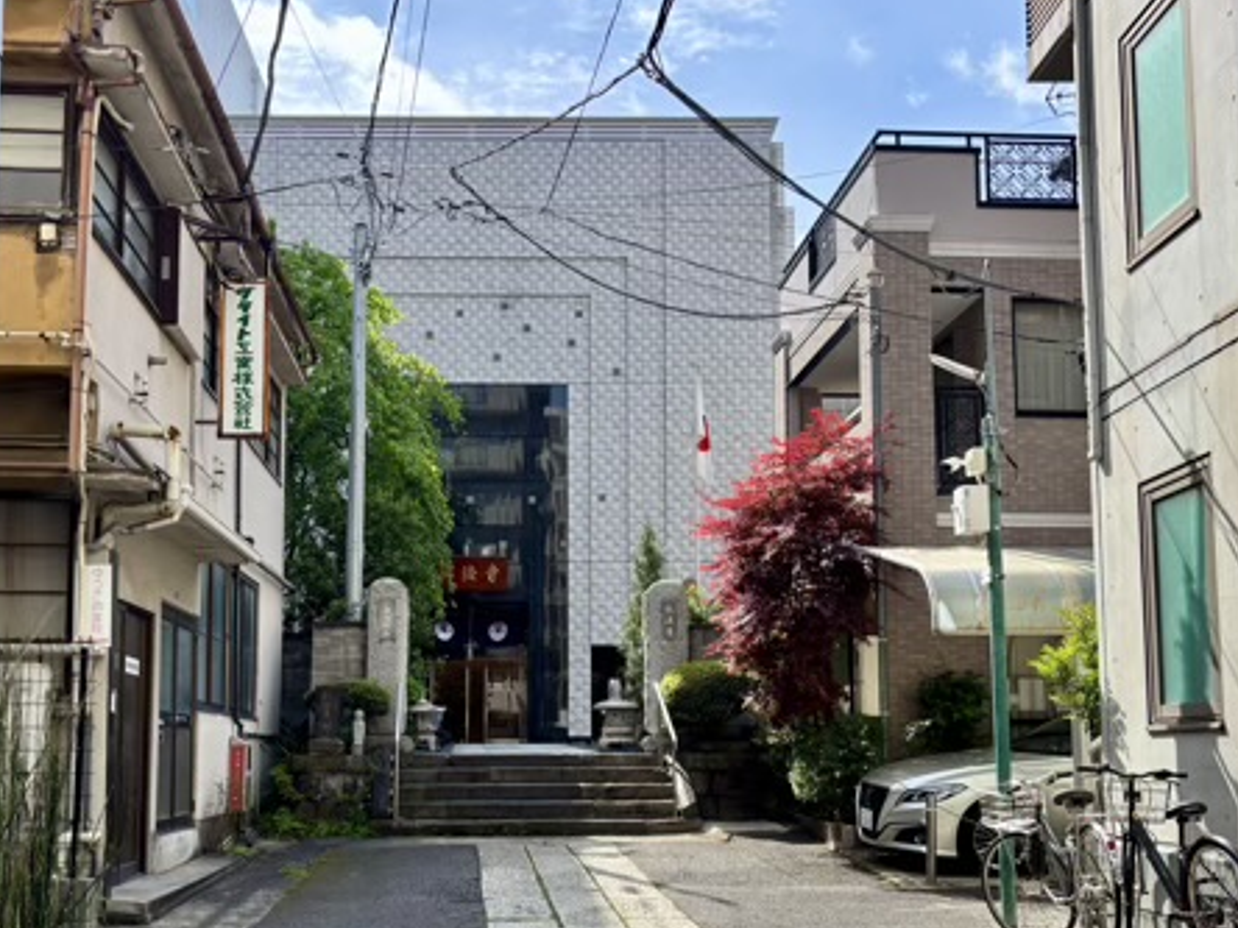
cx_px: 544
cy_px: 606
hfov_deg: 45.7
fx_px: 1466
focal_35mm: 41
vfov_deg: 34.9
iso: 50
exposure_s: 1/1642
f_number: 1.6
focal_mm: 5.96
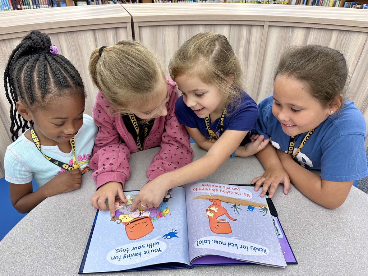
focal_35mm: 24
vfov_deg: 56.8
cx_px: 184
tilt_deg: -33.6
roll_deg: -0.6
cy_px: 138
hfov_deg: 71.6
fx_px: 255
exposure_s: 1/60
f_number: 1.78
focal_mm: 6.86
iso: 125
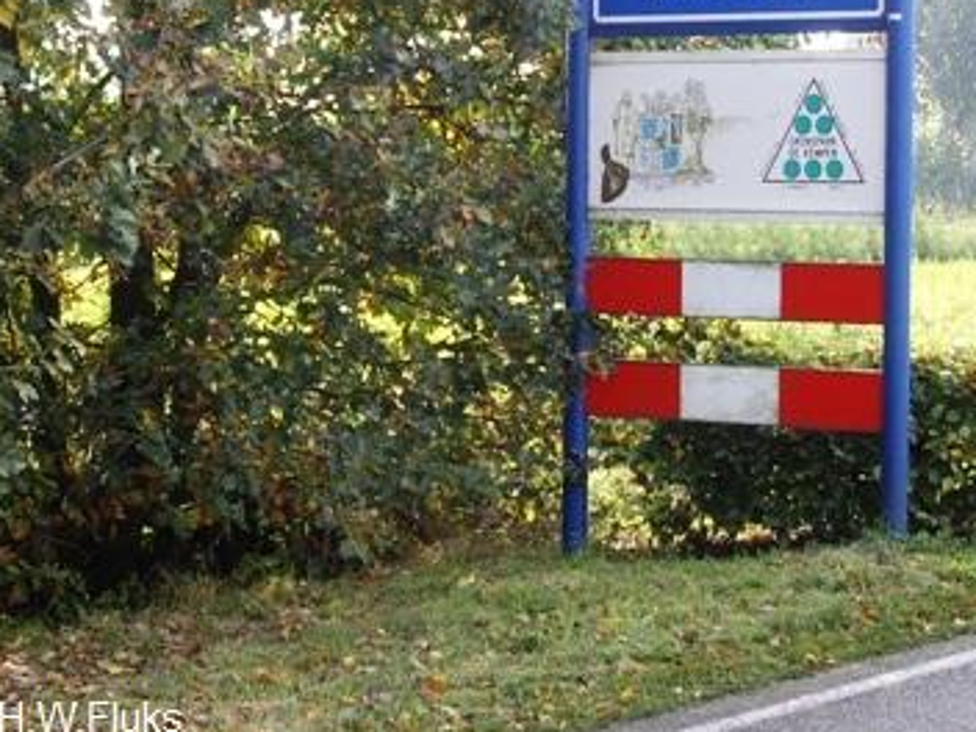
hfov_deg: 28.0
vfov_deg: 20.9
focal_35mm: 69
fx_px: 1945
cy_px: 97
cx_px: 640
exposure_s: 1/160
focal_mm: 7.9
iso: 64
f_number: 2.8
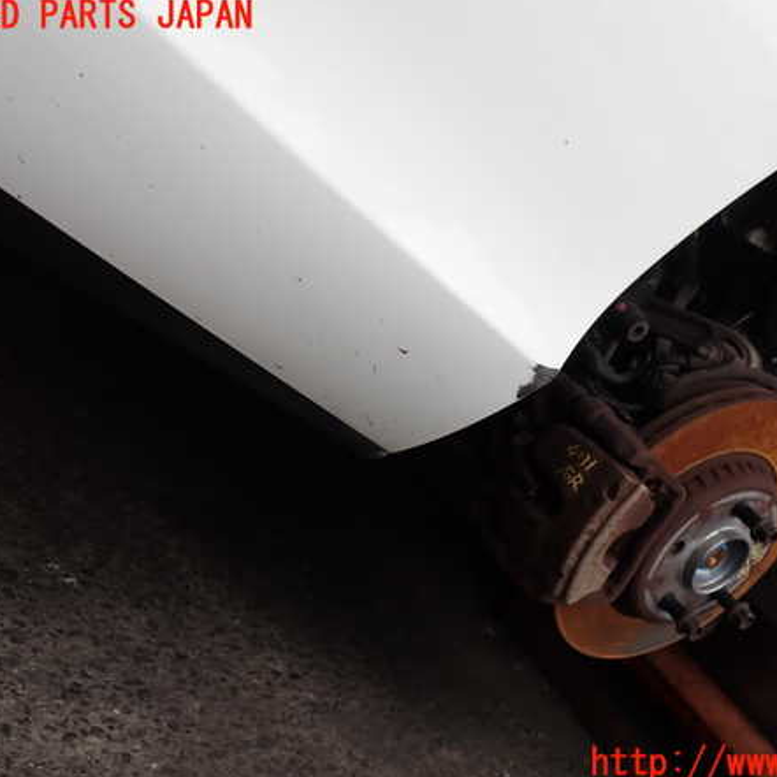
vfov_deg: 46.0
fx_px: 914
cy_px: 390
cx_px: 461
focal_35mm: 36
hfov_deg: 45.8
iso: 100
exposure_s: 1/500
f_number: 3.2
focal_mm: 5.4
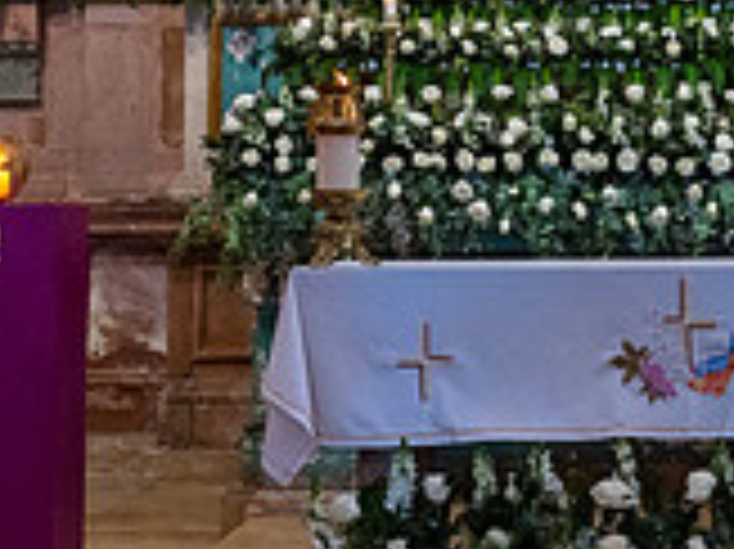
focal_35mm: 120
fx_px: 2543
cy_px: -52
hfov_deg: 16.2
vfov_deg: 12.1
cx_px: 698
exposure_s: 1/160
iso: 2500
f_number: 5
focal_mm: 35
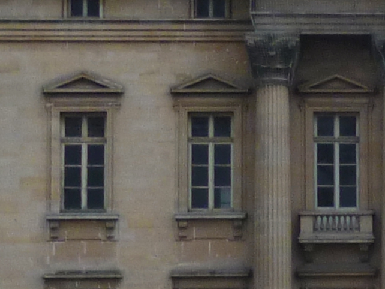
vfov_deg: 8.2
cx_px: 613
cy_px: 225
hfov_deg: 10.5
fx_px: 2003
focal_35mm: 180
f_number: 3.1
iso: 100
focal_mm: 5
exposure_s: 1/100
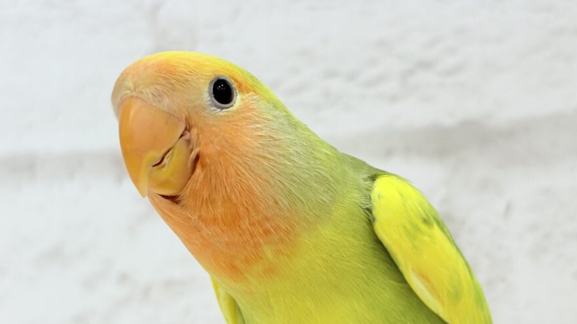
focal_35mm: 78
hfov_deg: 27.2
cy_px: 214
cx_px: 320
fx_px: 1193
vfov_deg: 15.4
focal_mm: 5.96
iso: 32
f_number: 1.6
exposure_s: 1/50
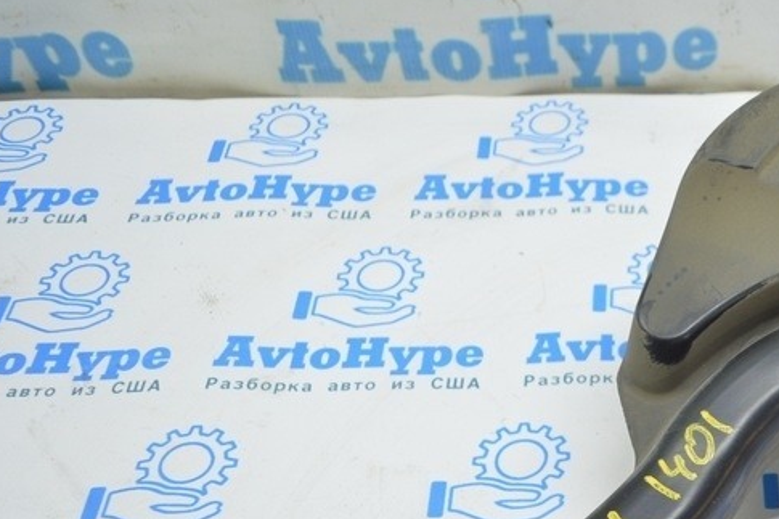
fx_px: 1233
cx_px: 750
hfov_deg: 32.7
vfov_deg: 23.3
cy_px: 436
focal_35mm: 57
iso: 400
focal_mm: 18
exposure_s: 1/40
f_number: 3.5
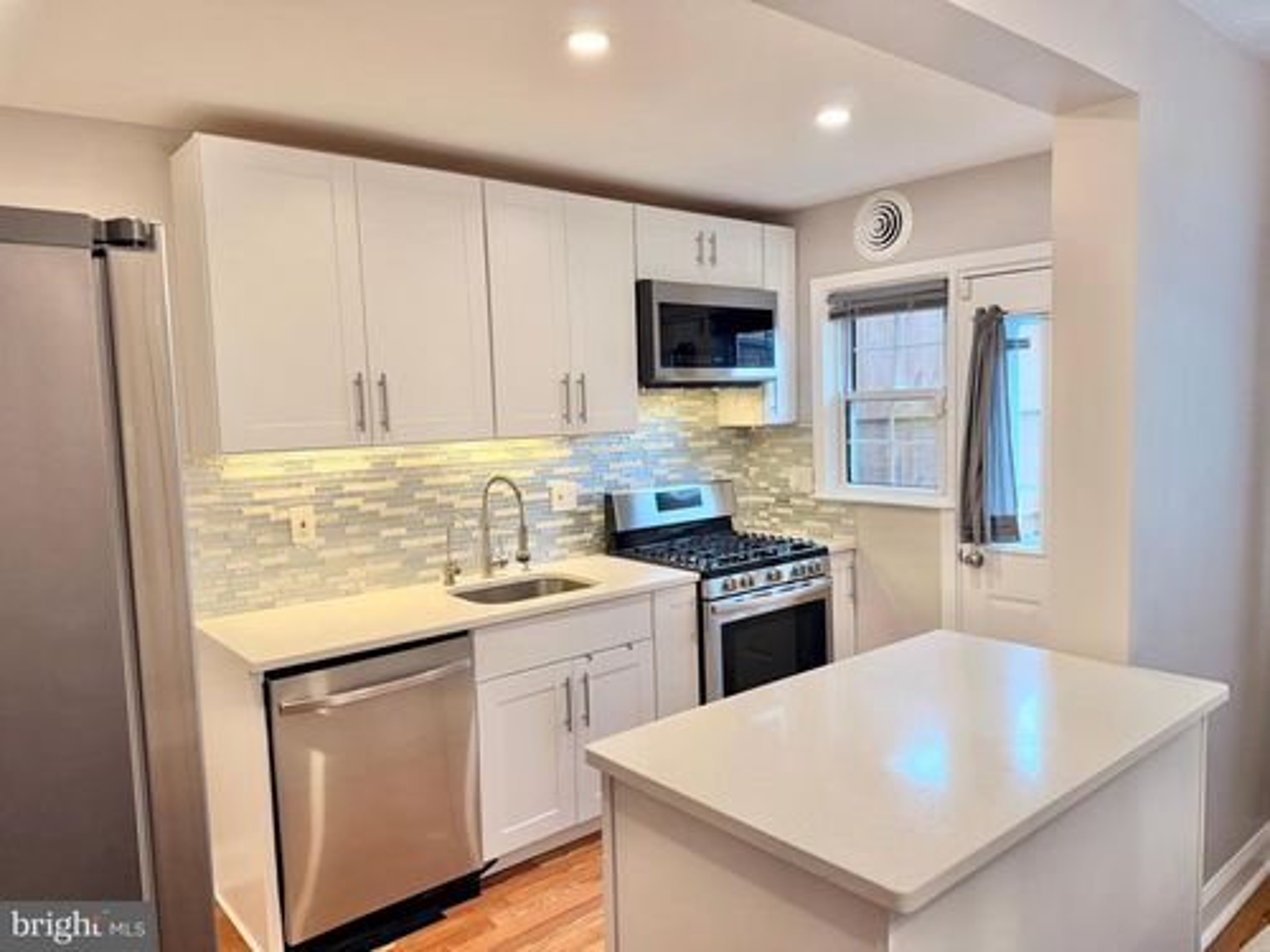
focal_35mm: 24
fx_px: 881
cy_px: 476
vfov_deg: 56.8
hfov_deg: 71.6
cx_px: 635
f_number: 1.78
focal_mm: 6.76
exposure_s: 1/120
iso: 100
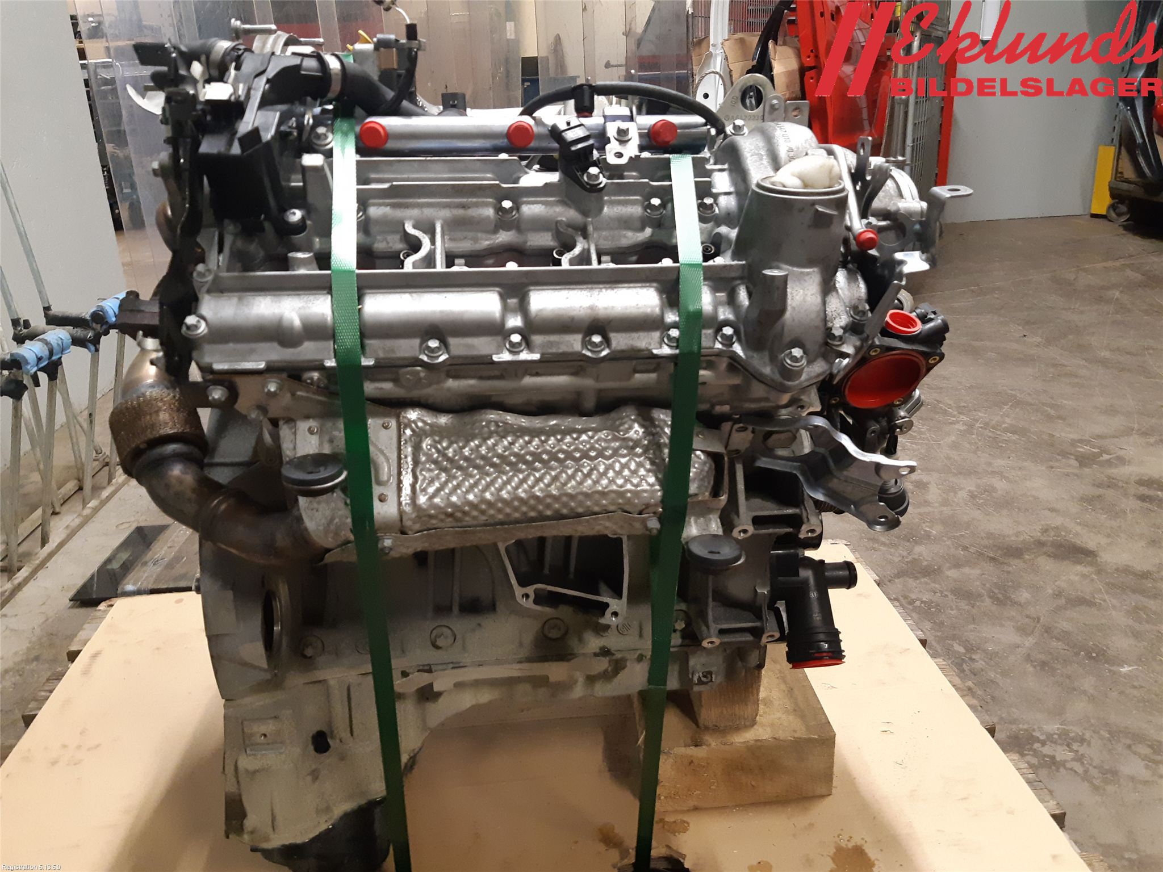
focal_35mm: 26
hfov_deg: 67.3
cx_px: 582
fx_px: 874
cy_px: 436
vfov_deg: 53.1
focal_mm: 3.93
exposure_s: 1/50
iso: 250
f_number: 1.7
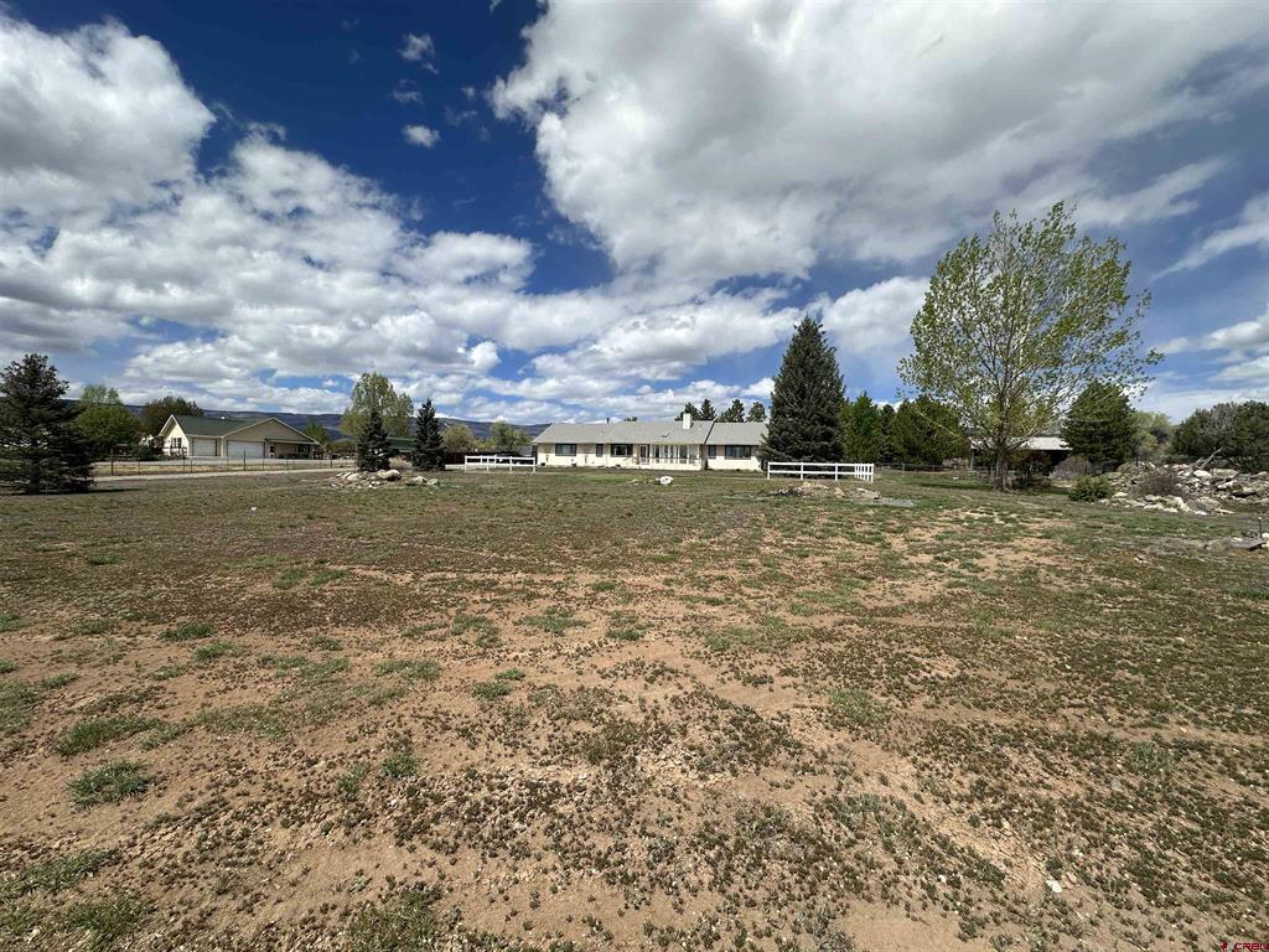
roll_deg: -2.5
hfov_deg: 102.1
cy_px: 476
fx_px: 513
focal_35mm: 14
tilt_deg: -1.2
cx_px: 634
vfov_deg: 85.7
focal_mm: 2.22
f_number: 2.2
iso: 50
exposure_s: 1/3610
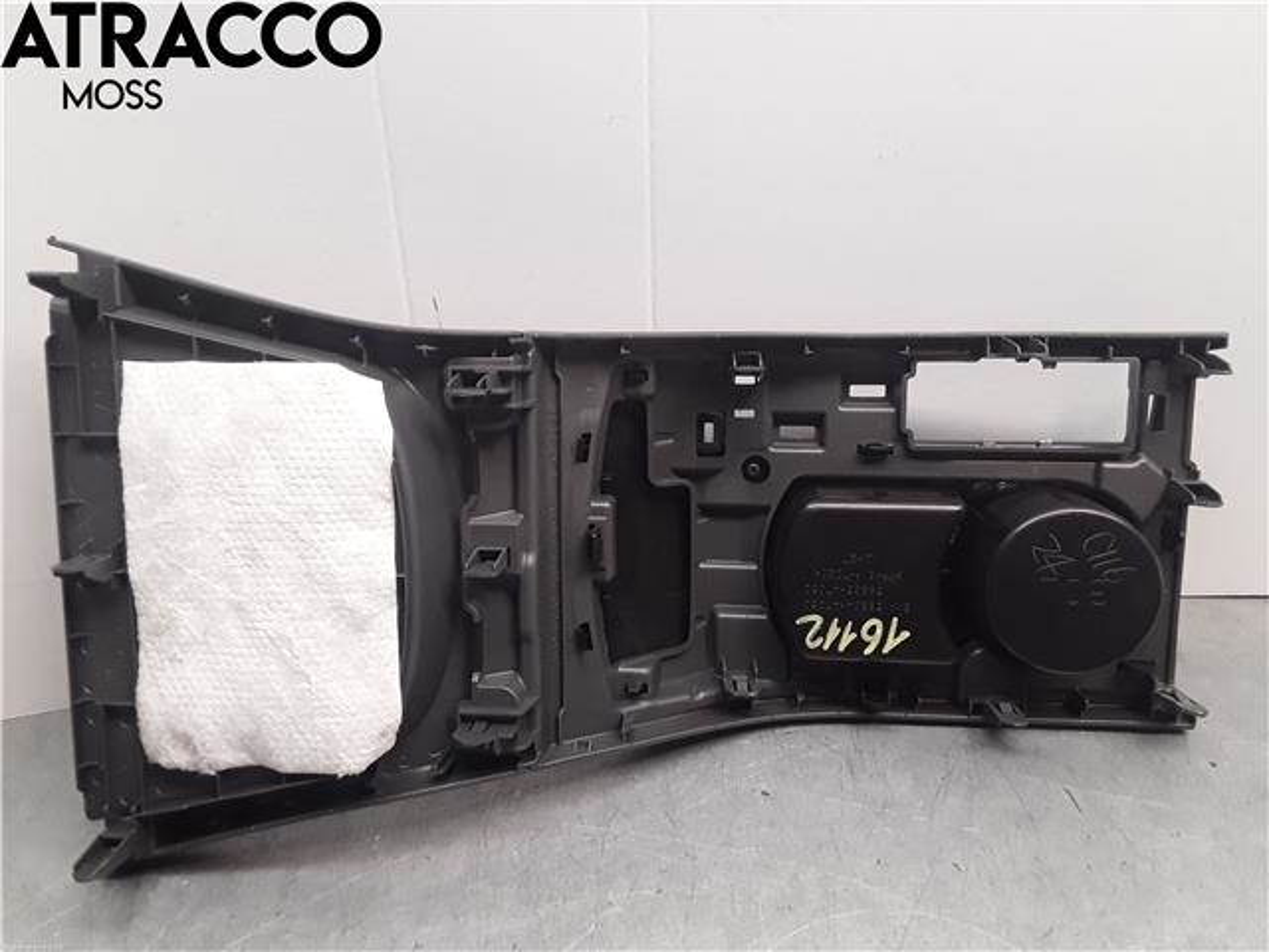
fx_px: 1026
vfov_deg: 49.7
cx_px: 634
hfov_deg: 63.4
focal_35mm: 28
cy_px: 476
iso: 100
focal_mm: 2.91
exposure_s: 1/100
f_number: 1.9
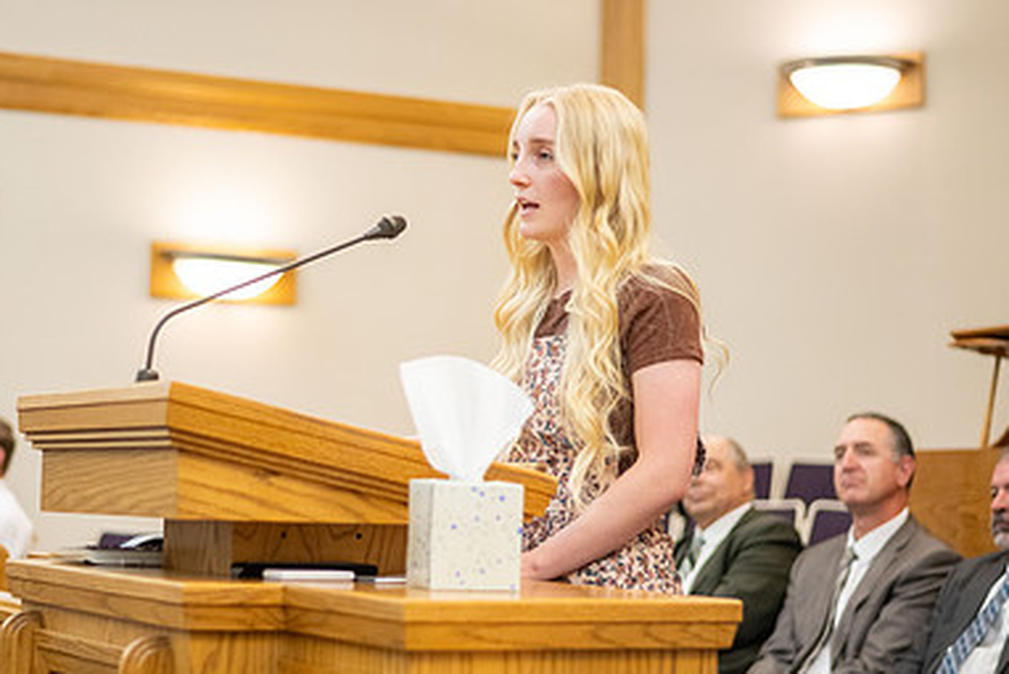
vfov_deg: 18.0
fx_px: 2131
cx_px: 388
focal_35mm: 76
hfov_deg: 26.6
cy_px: 385
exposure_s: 1/400
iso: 1600
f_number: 1.8
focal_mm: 50
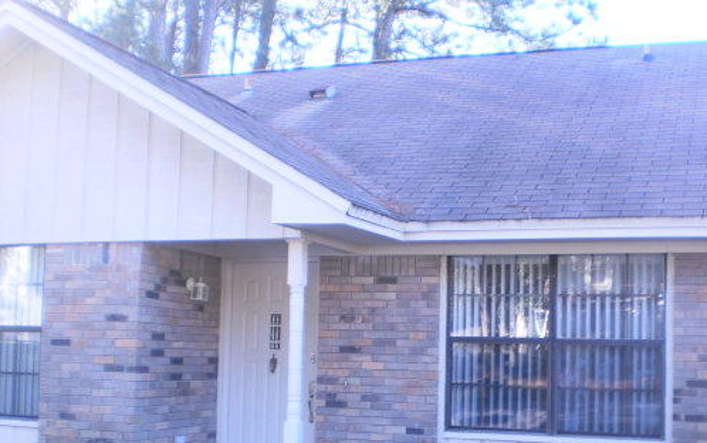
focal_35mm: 49
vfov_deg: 26.3
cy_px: 285
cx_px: 446
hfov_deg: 40.7
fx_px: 945
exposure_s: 1/80
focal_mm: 6.3
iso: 100
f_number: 3.1
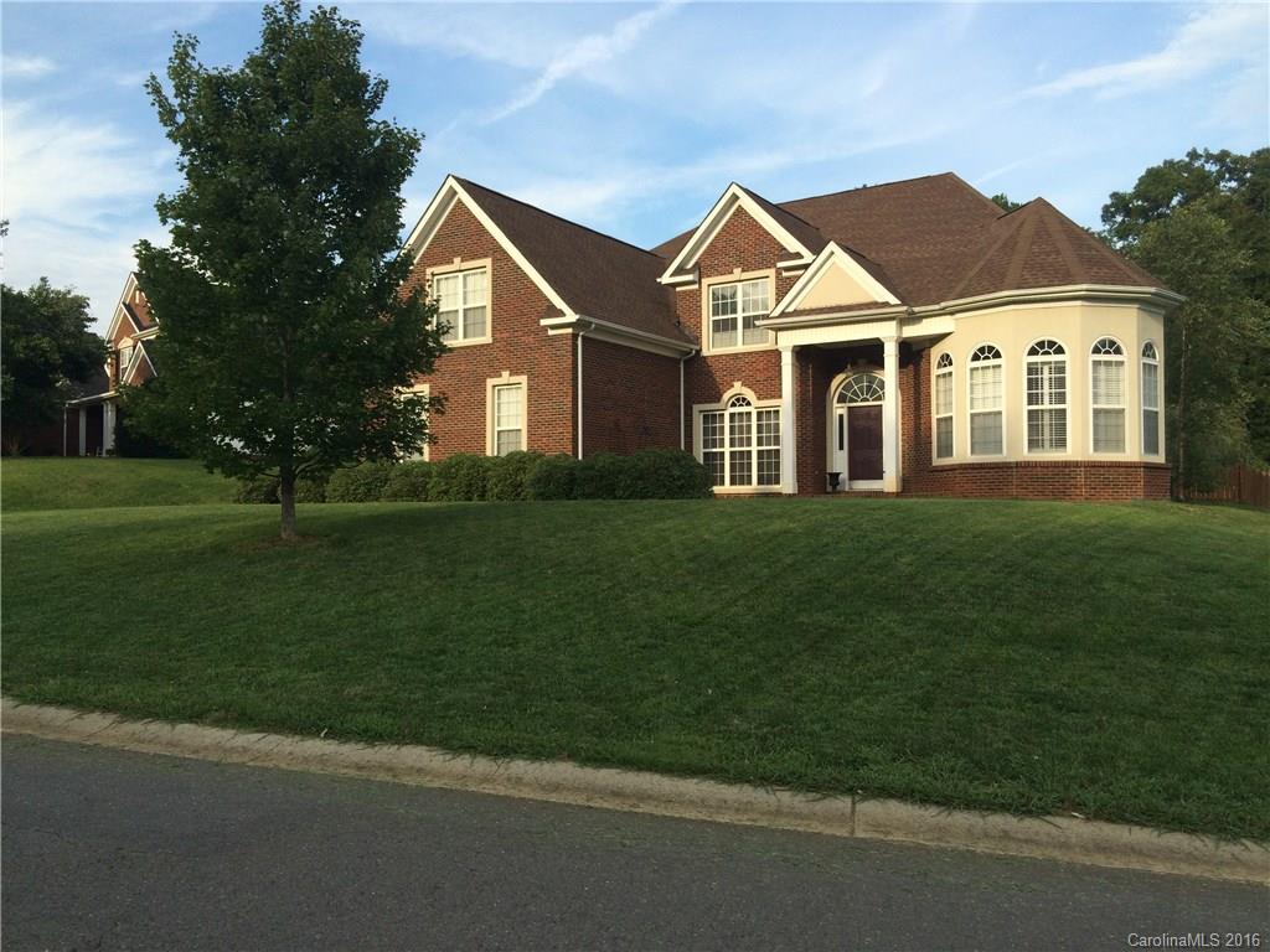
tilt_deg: +1.9
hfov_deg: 61.7
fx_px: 1064
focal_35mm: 29
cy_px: 476
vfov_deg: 48.2
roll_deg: +1.0
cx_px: 635
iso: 32
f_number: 2.2
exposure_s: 1/820
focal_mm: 4.15
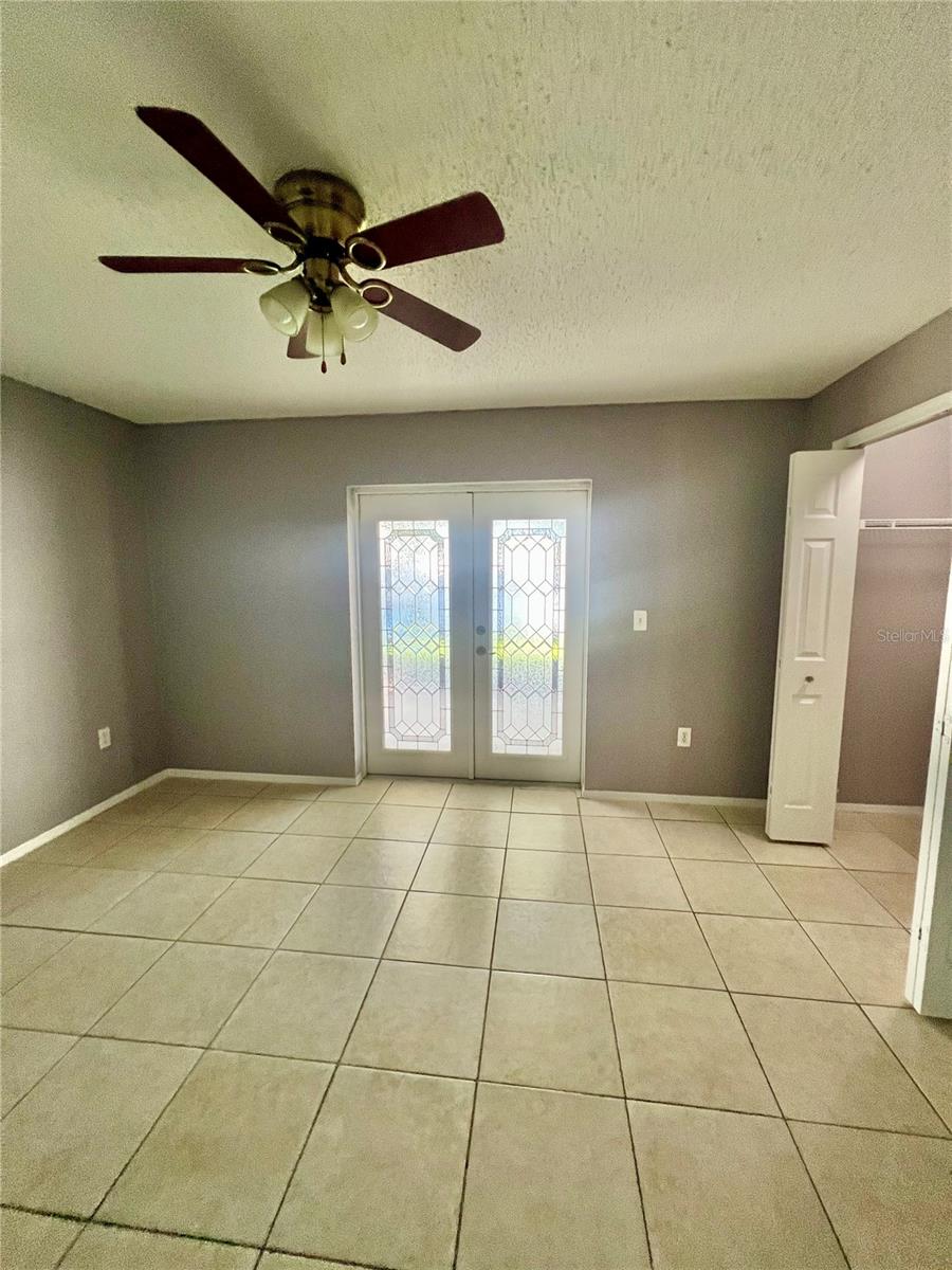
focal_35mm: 13
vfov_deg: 106.2
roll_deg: +0.4
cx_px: 476
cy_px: 635
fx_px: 477
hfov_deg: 89.9
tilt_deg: -7.8
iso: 250
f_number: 1.8
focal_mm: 1.57
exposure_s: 1/120
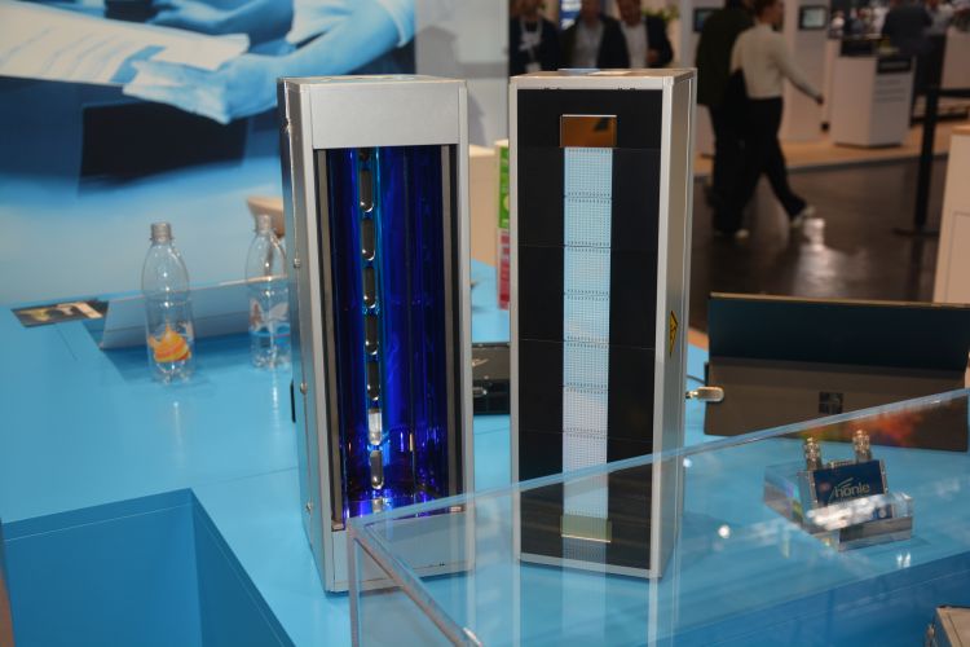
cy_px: 324
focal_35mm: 42
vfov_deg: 31.9
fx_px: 1132
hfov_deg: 46.4
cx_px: 485
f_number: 4
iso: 400
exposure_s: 1/60
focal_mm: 28
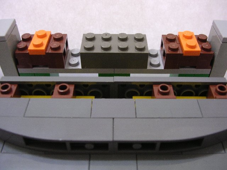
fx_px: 249
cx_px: 114
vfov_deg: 37.7
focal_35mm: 38
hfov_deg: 49.0
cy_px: 85
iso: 219
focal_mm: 5.8
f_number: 2.8
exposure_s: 1/3.5
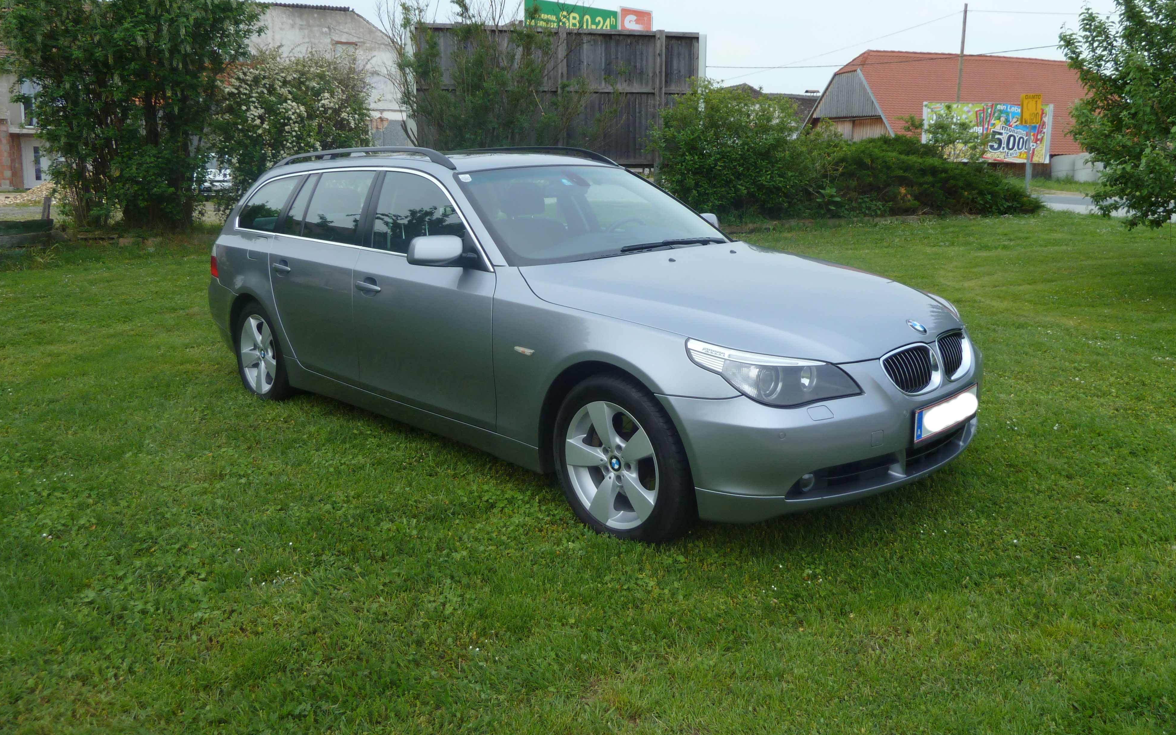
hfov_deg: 68.4
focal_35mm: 27
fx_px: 865
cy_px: 317
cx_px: 592
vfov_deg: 45.9
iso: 80
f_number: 3.3
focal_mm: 4.1
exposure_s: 1/40
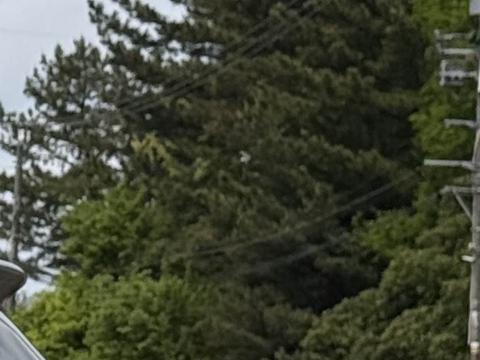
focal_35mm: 273
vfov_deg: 5.4
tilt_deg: -0.7
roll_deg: +0.0
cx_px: -806
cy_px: 517
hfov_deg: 6.7
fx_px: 3786
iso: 64
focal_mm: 6.76
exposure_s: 1/5587
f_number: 1.78
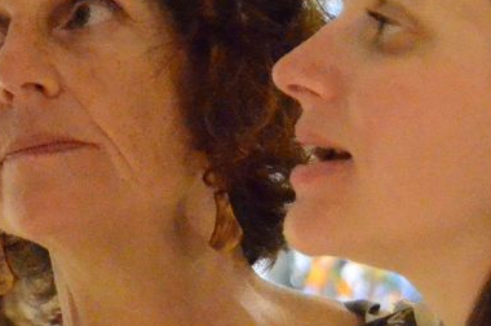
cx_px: -77
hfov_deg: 4.4
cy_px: 89
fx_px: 6304
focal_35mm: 463
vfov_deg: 3.0
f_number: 5.3
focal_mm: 72
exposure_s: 1/100
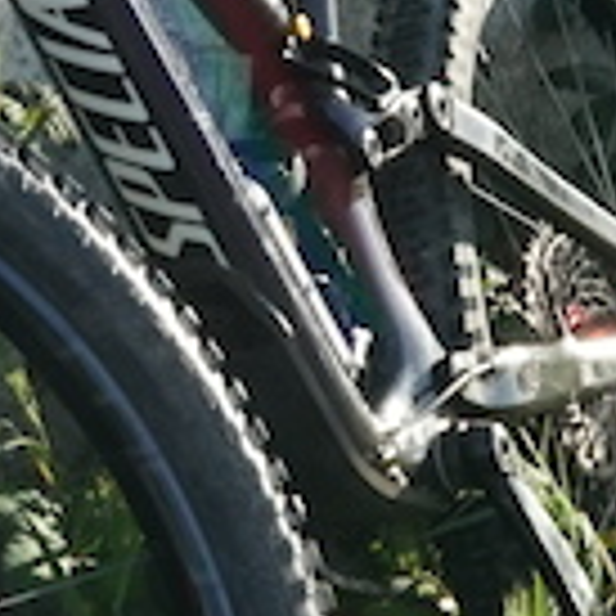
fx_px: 3584
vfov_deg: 9.8
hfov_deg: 9.8
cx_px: 238
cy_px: 112
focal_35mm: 178
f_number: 20
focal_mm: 28
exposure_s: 1/500
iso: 3200
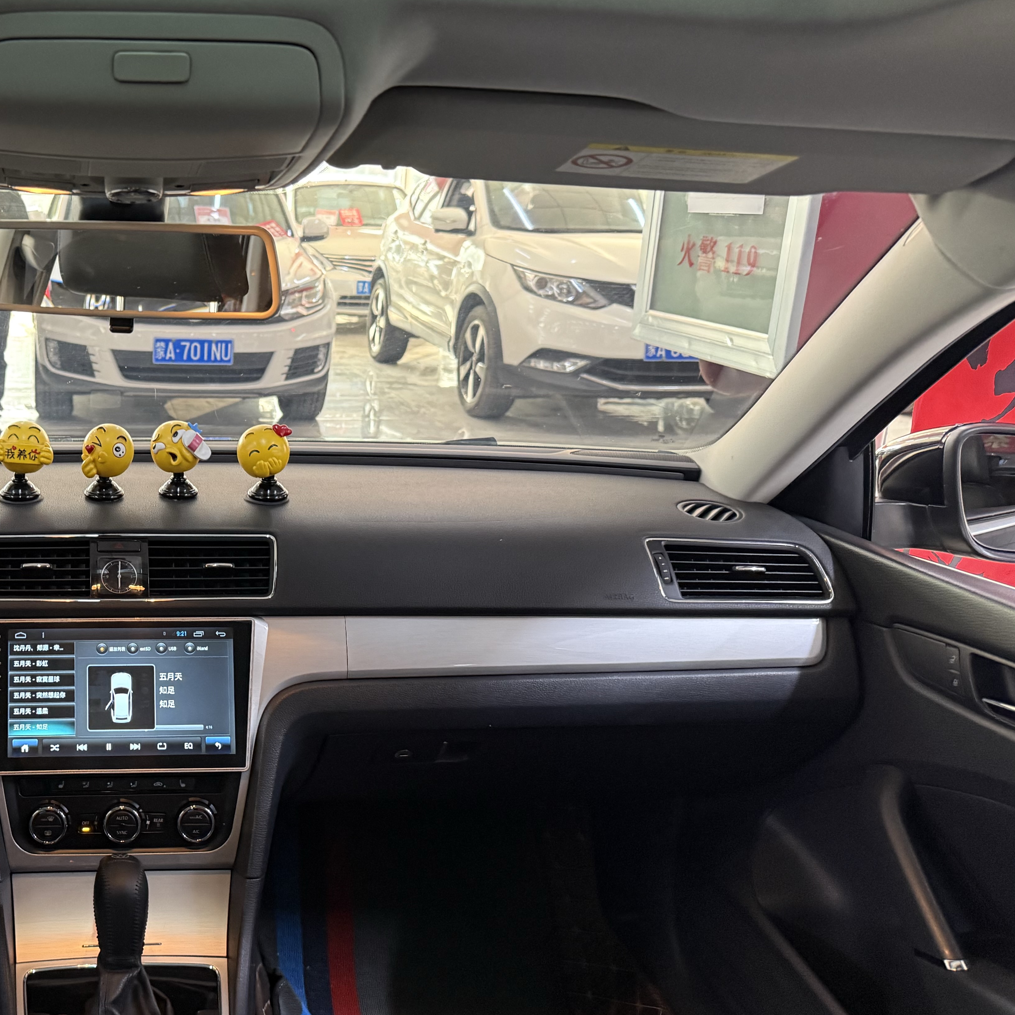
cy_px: 560
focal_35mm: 37
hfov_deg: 41.9
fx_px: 1227
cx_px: 132
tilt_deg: -16.7
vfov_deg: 44.9
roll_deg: -0.9
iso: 500
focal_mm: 6.76
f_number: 1.78
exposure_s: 1/50
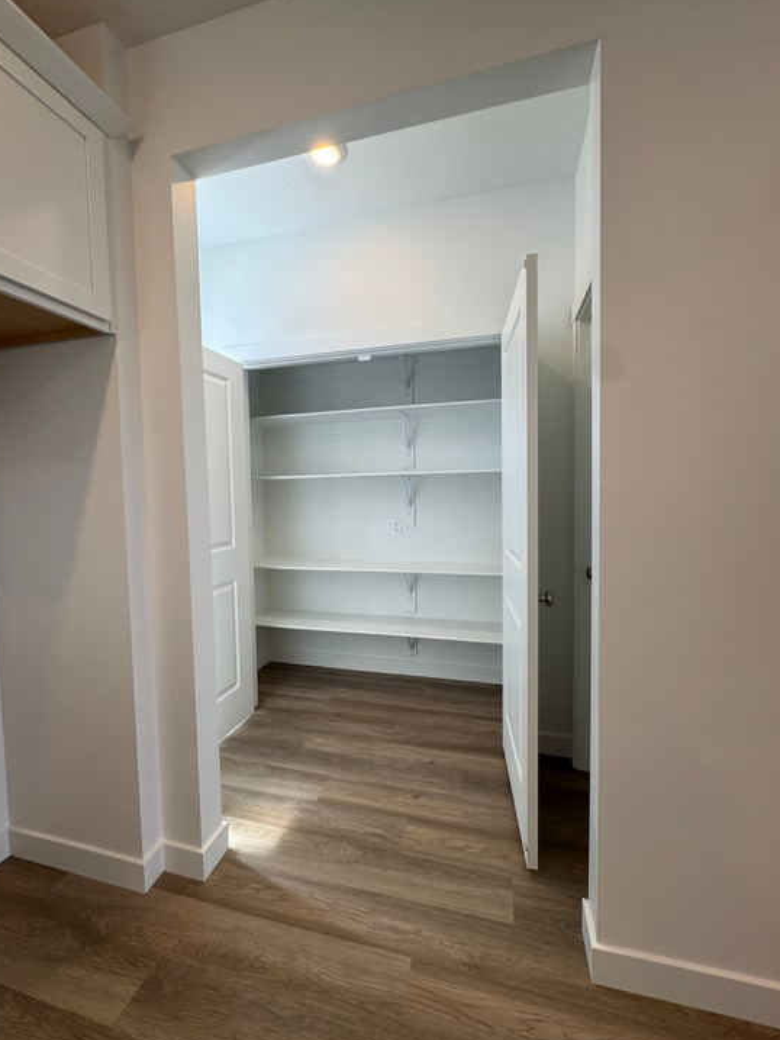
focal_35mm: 15
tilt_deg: -2.6
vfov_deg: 98.2
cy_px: 515
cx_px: 376
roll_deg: +1.2
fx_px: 451
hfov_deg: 81.7
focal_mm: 2.22
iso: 40
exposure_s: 1/120
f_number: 2.2
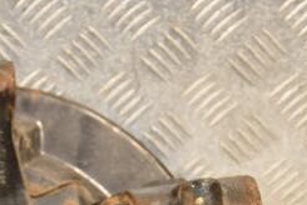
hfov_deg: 11.5
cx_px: -6
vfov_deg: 7.8
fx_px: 1503
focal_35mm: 176
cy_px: 240
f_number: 4.8
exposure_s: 1/125
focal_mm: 48
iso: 800
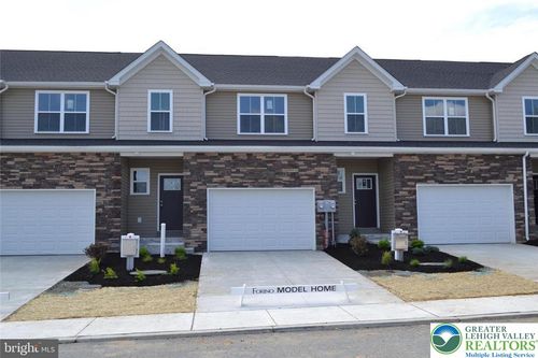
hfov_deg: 57.2
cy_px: 179
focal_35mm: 33
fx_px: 493
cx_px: 269
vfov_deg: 39.9
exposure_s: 1/320
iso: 200
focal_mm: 22
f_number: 8
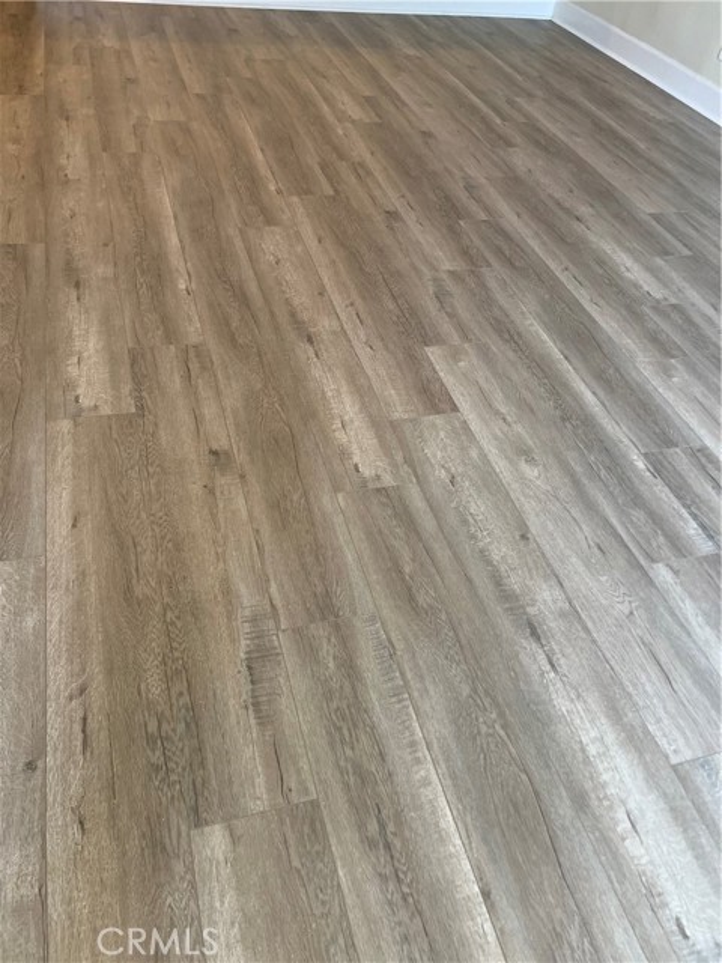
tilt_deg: -43.6
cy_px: 482
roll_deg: -7.9
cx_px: 361
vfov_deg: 67.3
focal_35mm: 26
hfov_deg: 53.1
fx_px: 723
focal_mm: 5.7
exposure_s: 1/120
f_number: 1.5
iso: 125
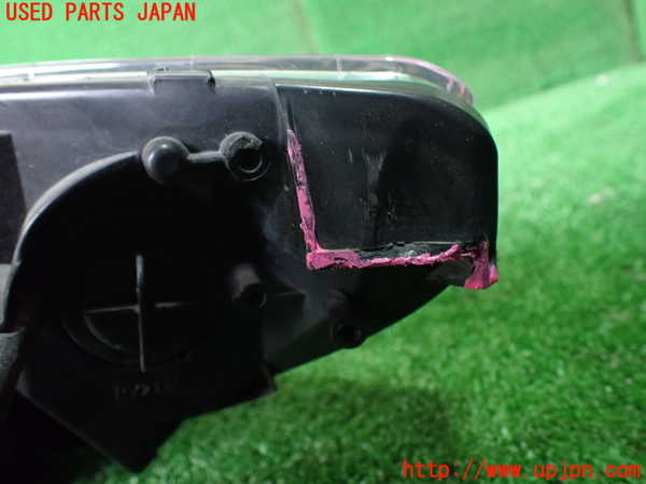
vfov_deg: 46.8
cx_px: 323
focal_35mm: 30
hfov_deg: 60.0
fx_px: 560
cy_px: 242
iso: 800
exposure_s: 1/30
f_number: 2.3
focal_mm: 5.4
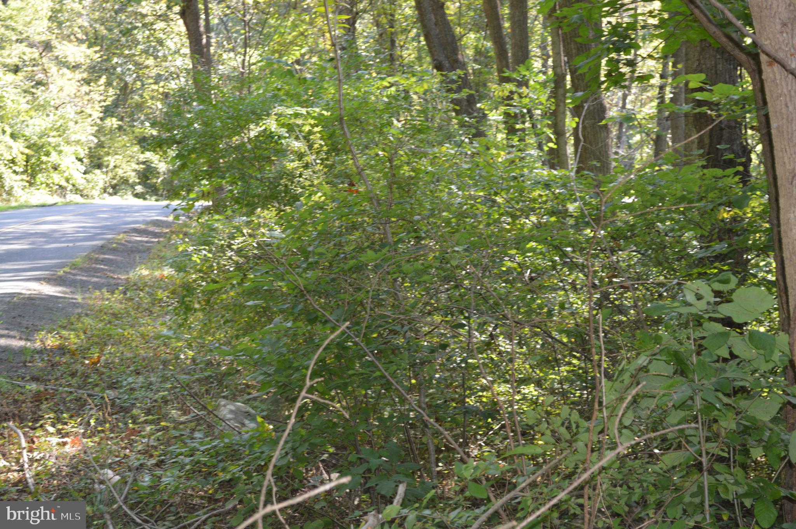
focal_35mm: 63
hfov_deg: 31.9
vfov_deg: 21.5
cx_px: 398
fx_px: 1392
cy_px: 264
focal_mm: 42
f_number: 5.3
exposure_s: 1/60
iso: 450
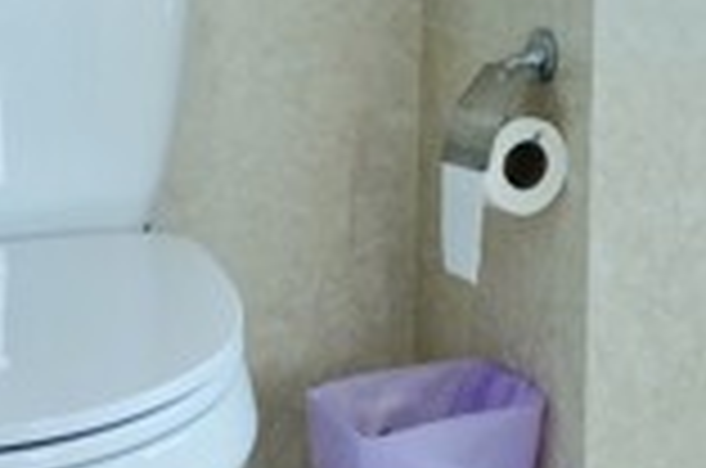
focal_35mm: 92
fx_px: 1801
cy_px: -297
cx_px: 985
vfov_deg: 13.6
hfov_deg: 19.9
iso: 200
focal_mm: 16
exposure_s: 1/105
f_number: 3.5
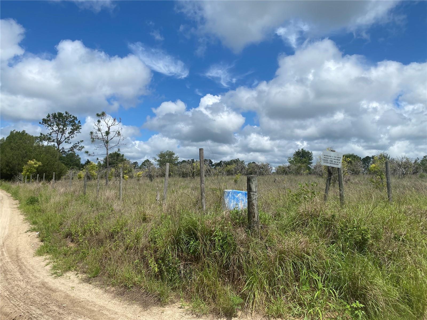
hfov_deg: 67.3
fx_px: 321
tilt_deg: +4.7
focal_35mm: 26
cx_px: 214
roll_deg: -1.2
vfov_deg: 53.1
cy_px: 160
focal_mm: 4.25
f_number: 1.8
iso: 32
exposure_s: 1/5025
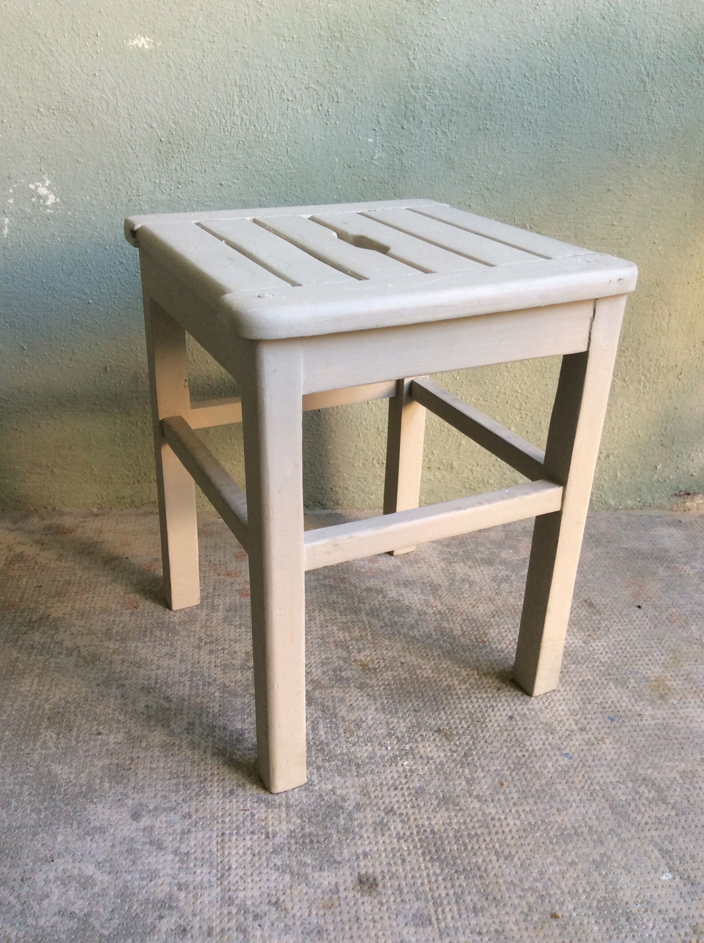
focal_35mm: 32
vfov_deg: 56.9
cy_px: 472
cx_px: 352
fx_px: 870
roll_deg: -1.0
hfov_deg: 44.1
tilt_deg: -26.1
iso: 40
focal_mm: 3.3
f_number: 2.4
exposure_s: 1/33
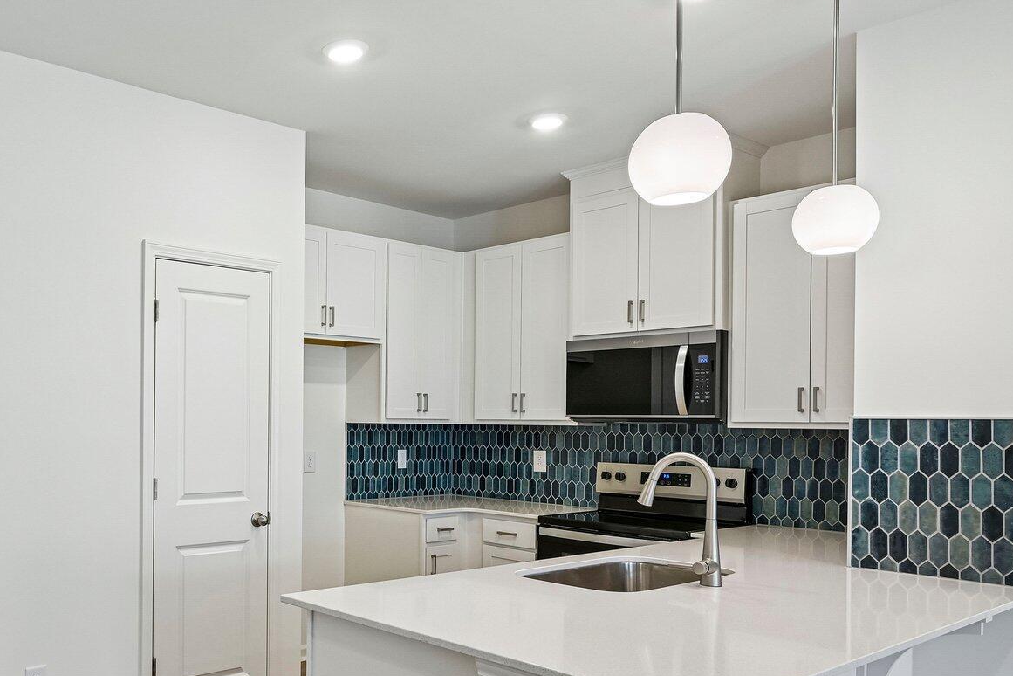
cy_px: 414
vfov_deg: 43.3
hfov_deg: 57.1
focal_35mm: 30
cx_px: 195
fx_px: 844
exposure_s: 1/20
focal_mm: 17
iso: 250
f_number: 8
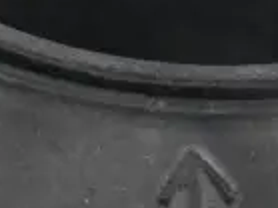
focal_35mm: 295
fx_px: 2367
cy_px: 137
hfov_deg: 6.5
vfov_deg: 5.0
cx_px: -344
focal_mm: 20
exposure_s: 1/60
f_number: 4.6
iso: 3200
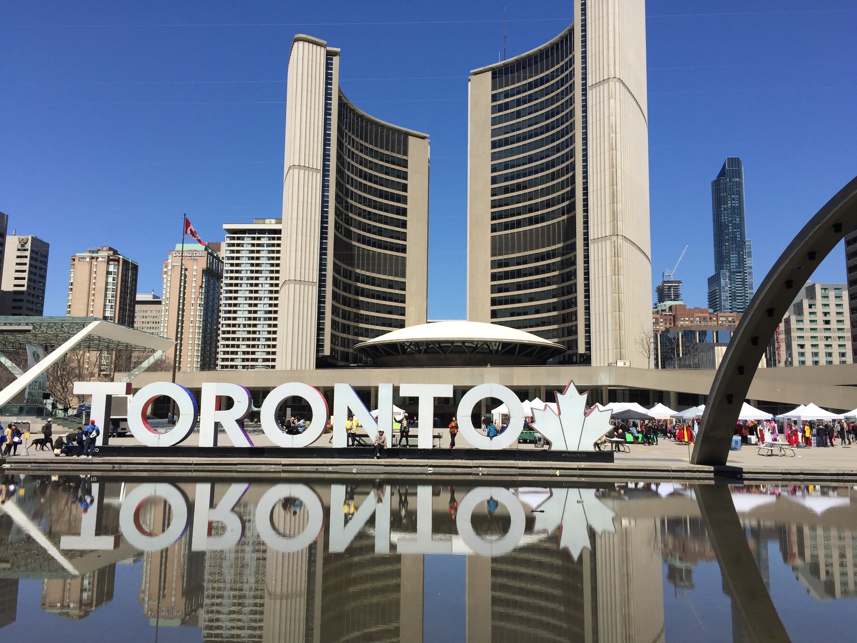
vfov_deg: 48.2
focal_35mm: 29
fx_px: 718
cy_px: 322
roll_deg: -0.9
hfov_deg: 61.7
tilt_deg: +8.0
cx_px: 428
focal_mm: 4.15
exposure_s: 1/2639
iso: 32
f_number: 2.2
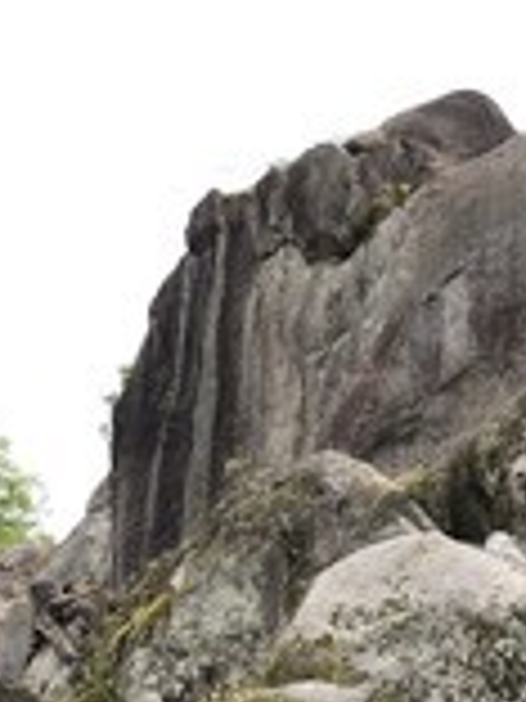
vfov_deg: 22.0
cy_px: 873
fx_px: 1641
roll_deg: +0.6
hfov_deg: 17.2
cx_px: 665
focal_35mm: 81
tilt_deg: +15.3
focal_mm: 3.99
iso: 20
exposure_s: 1/857
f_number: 1.8
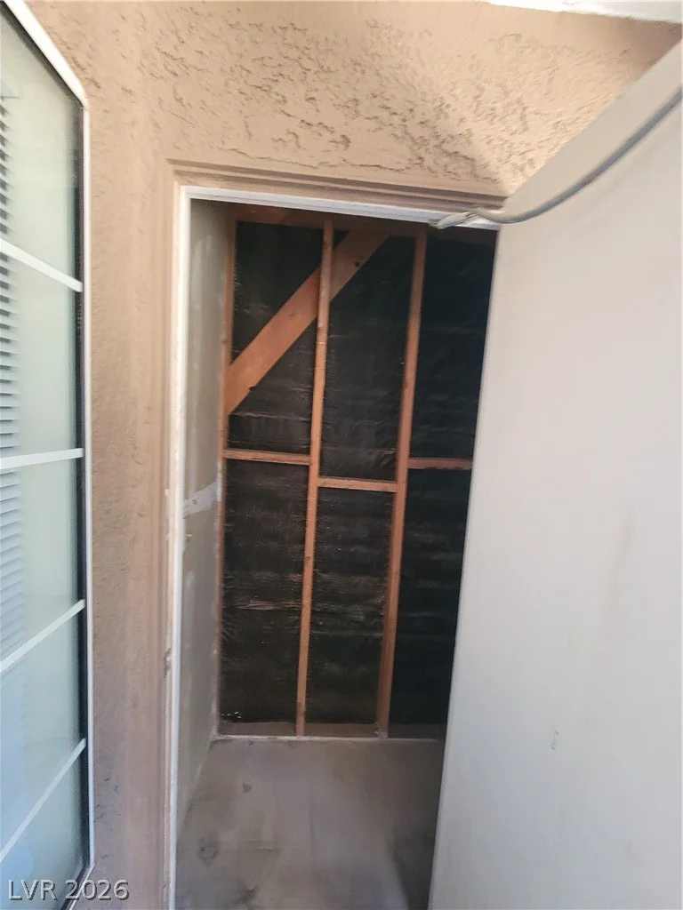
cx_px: 342
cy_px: 455
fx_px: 342
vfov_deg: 106.2
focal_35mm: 13
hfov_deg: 89.9
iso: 500
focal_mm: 2.2
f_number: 2.2
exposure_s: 1/30
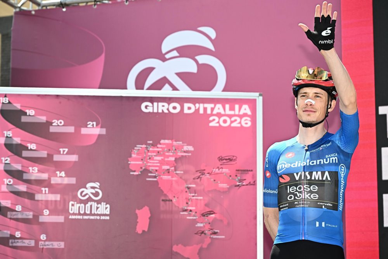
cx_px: 194
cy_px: 130
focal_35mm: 80
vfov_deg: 17.1
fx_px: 862
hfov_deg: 25.4
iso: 500
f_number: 5
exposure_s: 1/1250
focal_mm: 80
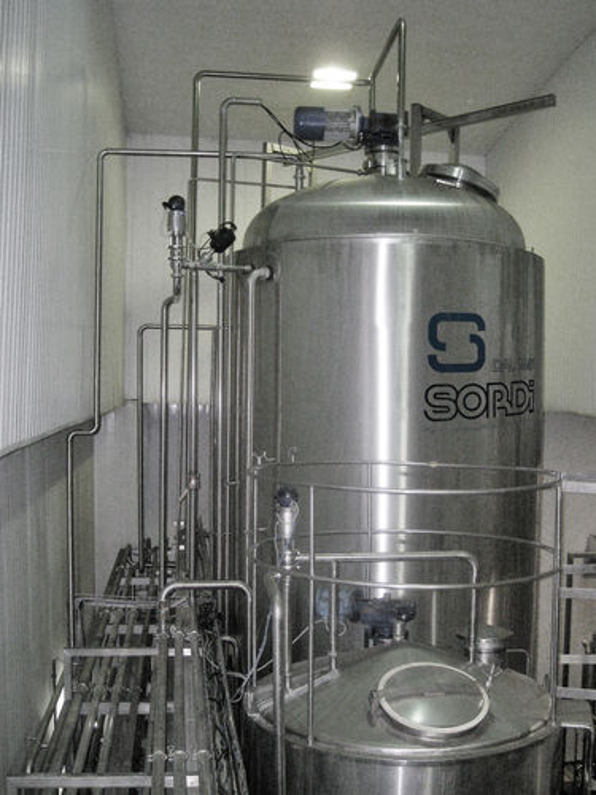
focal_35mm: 35
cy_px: 398
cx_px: 298
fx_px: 803
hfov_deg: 40.7
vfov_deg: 52.6
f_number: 2.8
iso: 291
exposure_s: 1/60
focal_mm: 5.7
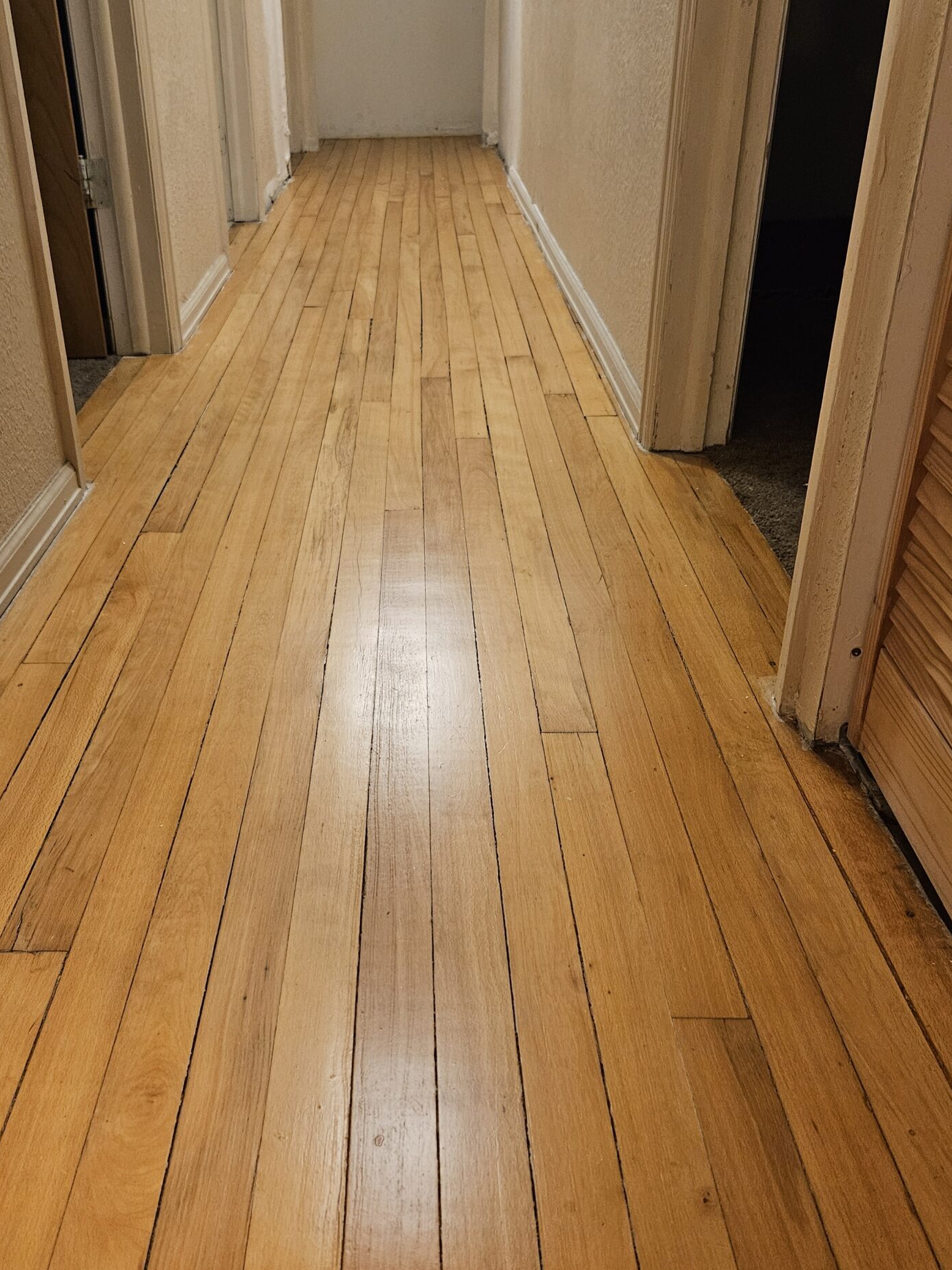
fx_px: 1173
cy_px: 695
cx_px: 384
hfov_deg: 44.0
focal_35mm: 32
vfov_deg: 56.7
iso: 640
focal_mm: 5.4
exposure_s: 1/60
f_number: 1.8
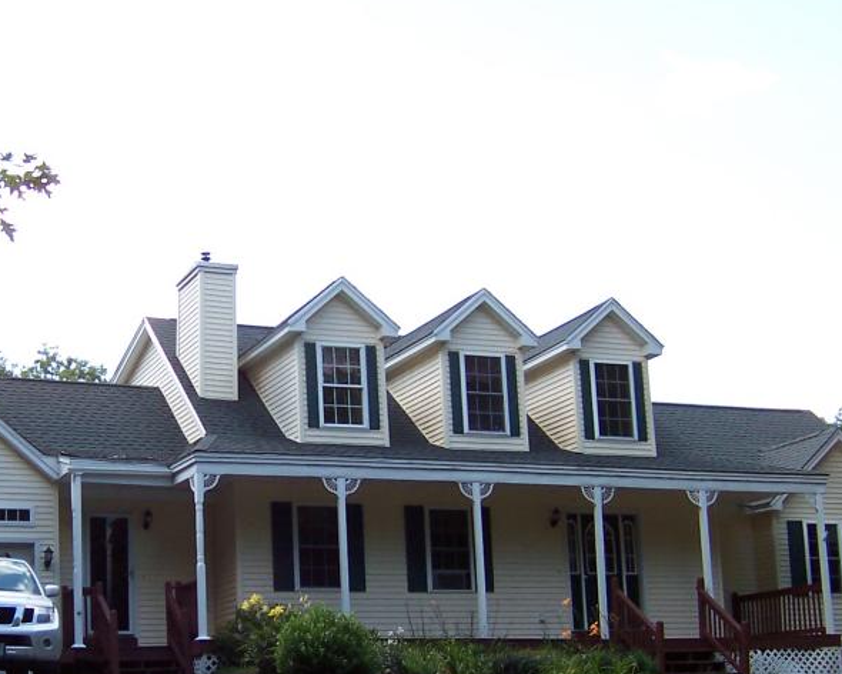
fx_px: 1520
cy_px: 461
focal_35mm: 61
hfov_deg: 30.5
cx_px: 233
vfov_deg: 24.8
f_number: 3.4
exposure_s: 1/250
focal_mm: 5.6
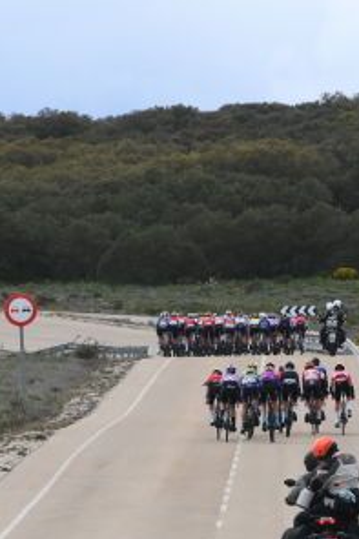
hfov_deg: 2.0
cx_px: 200
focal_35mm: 693
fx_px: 10377
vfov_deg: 3.0
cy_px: 381
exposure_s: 1/1600
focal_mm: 200
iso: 400
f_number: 5.6
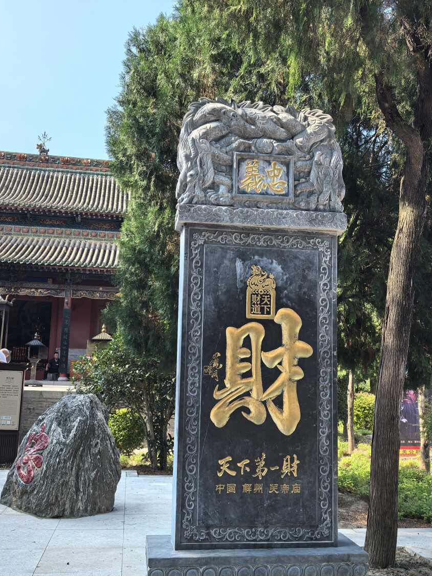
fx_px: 566
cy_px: 317
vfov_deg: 53.9
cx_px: 213
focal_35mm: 34
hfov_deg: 41.8
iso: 50
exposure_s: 1/1176
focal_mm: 6.98
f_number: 2
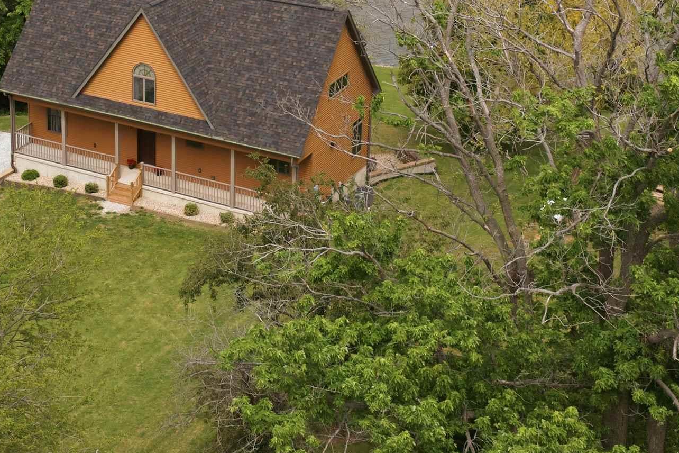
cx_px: 178
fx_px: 1264
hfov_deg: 29.6
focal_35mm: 67
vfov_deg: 19.7
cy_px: -2
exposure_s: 1/80
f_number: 2.8
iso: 100
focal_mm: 14.4
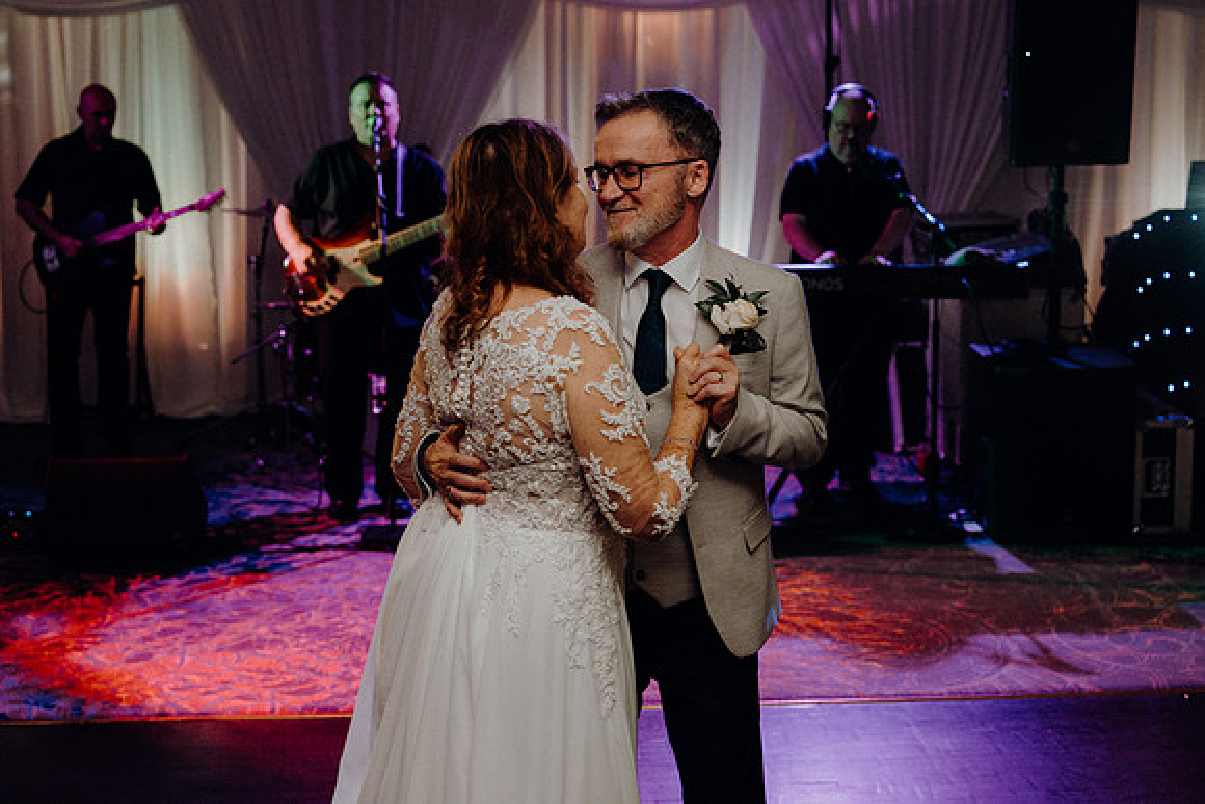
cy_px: 402
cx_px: 602
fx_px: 1707
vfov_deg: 26.5
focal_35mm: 51
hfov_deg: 38.9
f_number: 3.5
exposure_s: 1/200
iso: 2500
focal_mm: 51
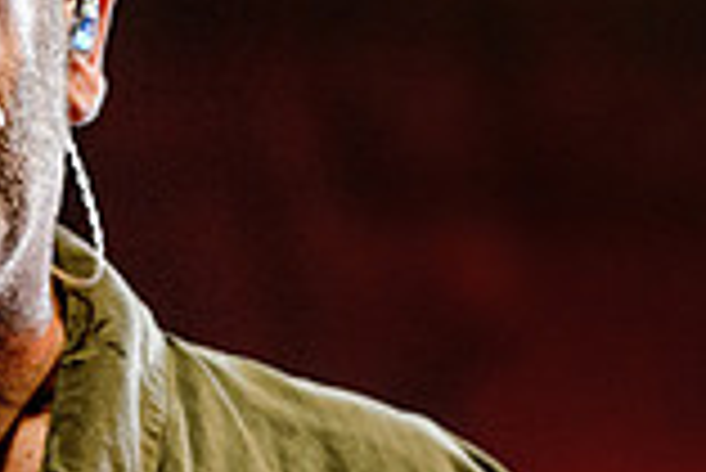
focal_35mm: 481
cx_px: -175
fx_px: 9441
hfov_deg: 4.3
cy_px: 240
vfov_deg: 2.9
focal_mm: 130
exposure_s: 1/640
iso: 2000
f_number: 4
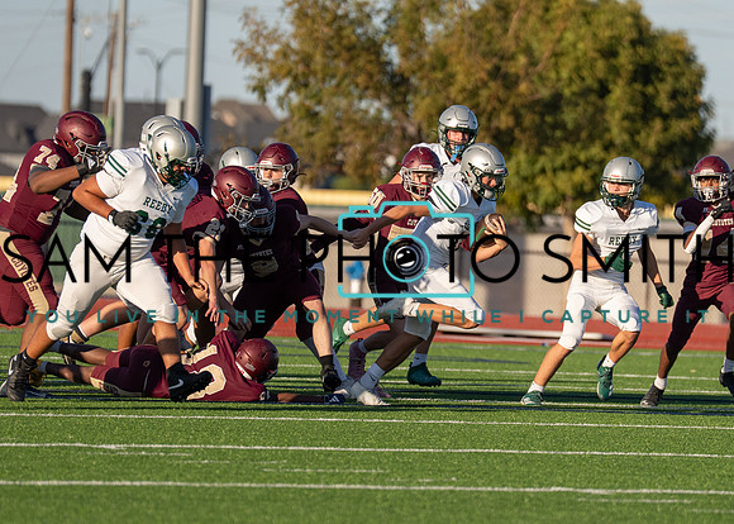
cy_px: 249
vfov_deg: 3.4
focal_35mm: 426
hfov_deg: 4.7
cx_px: 465
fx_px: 8883
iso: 160
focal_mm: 200
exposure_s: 1/3200
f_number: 2.8
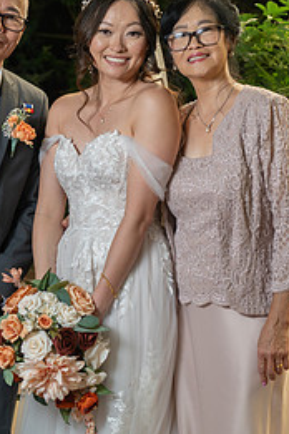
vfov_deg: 19.1
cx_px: 108
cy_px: 219
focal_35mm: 107
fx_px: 1288
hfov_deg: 12.8
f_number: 4
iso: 500
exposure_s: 1/200
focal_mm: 62
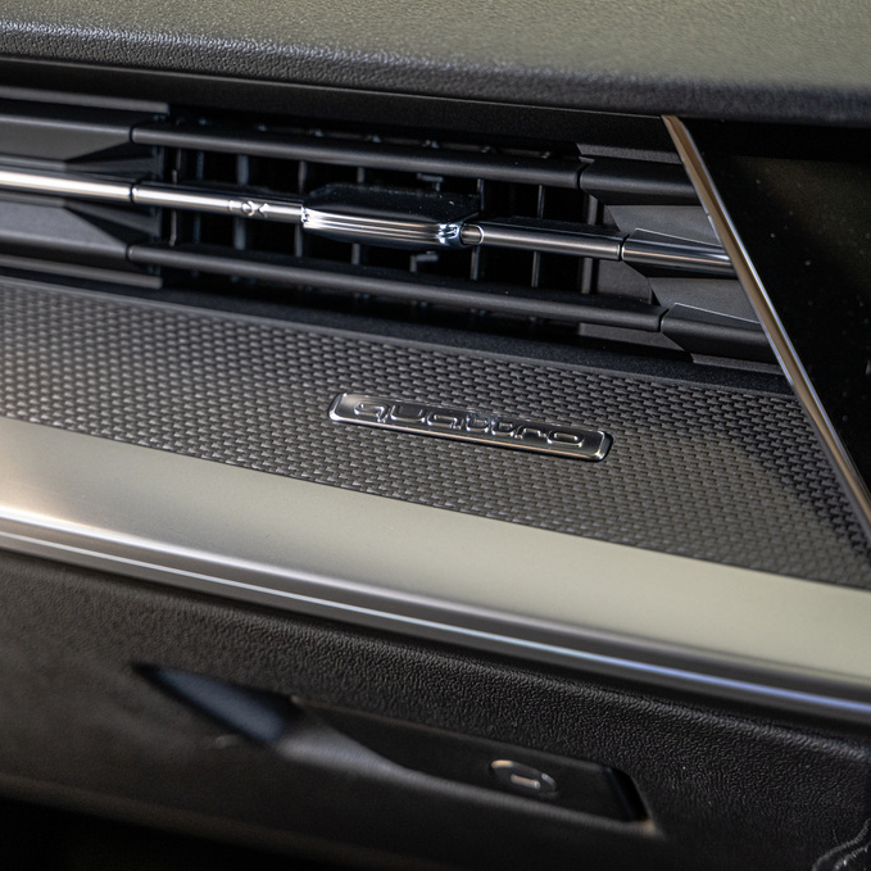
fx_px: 2733
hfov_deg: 18.1
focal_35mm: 96
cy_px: 436
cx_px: 500
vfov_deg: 18.1
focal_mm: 75
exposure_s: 1/125
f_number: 2.8
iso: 1600
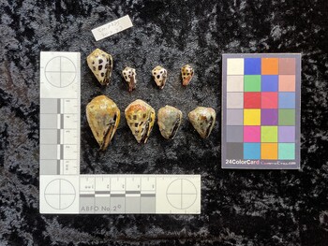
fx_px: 275
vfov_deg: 48.3
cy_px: 123
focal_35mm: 29
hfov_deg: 61.6
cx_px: 164
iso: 50
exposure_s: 1/50
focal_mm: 3
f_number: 1.8
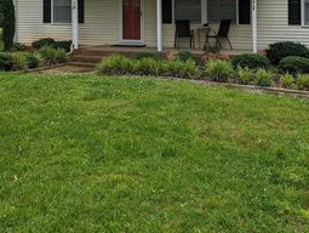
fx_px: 420
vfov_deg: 29.2
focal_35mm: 47
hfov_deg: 40.1
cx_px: 193
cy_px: 6
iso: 46
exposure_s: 1/2571
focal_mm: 6.81
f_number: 1.85
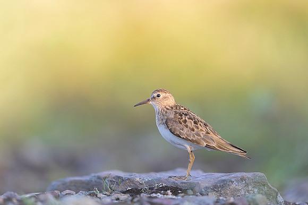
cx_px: 154
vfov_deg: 2.7
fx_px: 4275
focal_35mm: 500
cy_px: 102
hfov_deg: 4.1
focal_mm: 500
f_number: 4
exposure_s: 1/800
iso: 800
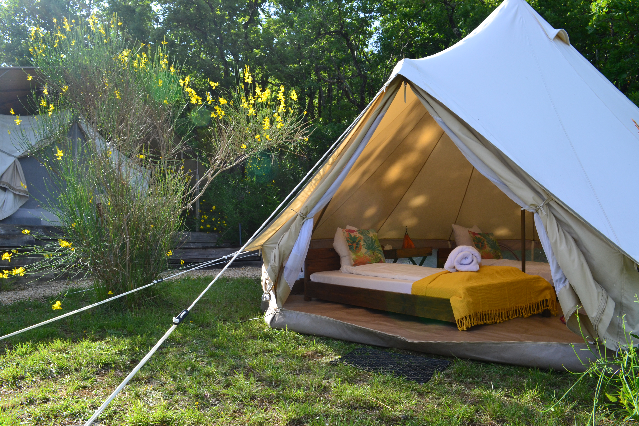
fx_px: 479
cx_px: 320
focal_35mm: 27
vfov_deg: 47.9
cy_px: 213
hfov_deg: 67.4
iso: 400
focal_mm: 18
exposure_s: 1/200
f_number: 10
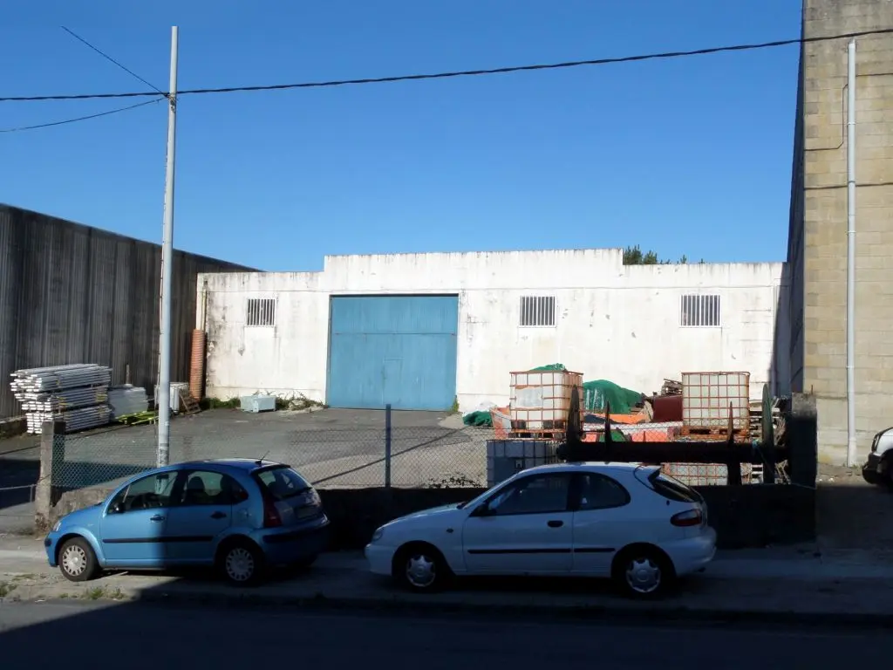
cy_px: 335
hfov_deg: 45.8
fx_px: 1058
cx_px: 446
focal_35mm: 41
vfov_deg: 35.1
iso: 80
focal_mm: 6.8
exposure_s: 1/750
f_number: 4.6
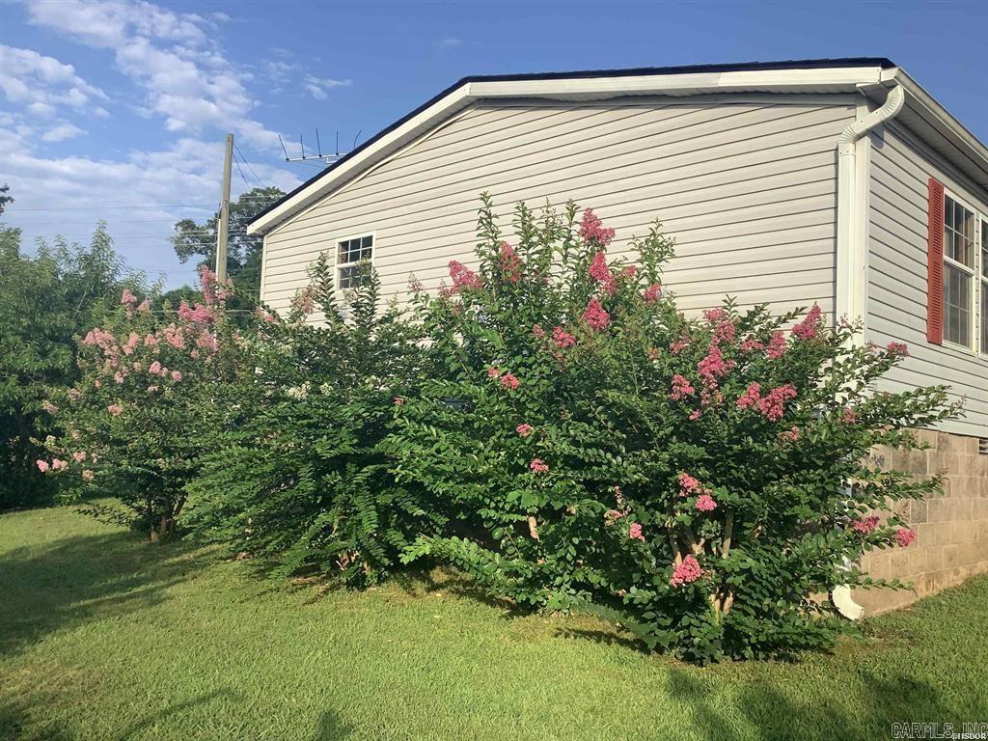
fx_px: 885
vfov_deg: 45.4
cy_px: 370
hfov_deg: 58.4
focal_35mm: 31
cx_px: 494
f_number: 2.4
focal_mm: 3.3
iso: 25
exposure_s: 1/947
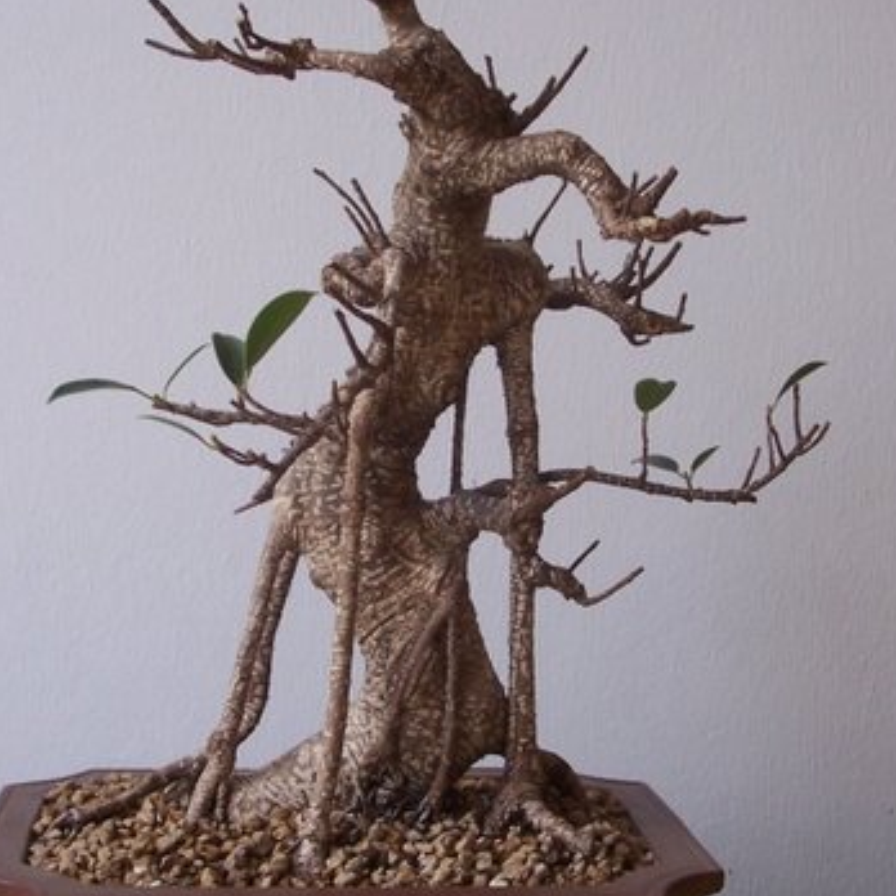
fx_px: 1874
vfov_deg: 26.9
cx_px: 402
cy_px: 454
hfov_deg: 26.9
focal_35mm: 64
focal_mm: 7
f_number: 3
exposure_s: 1/90
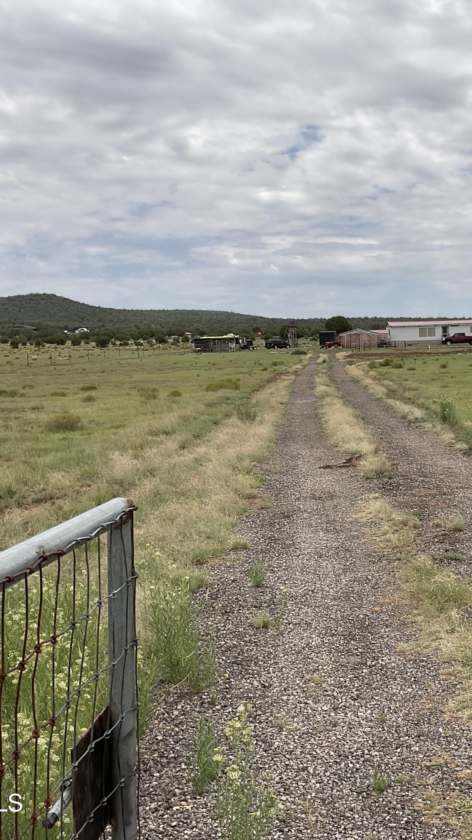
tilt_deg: -5.1
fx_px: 957
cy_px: 414
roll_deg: +1.6
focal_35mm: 43
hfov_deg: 27.0
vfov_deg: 47.4
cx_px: 395
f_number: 1.8
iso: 20
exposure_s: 1/3322
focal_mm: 3
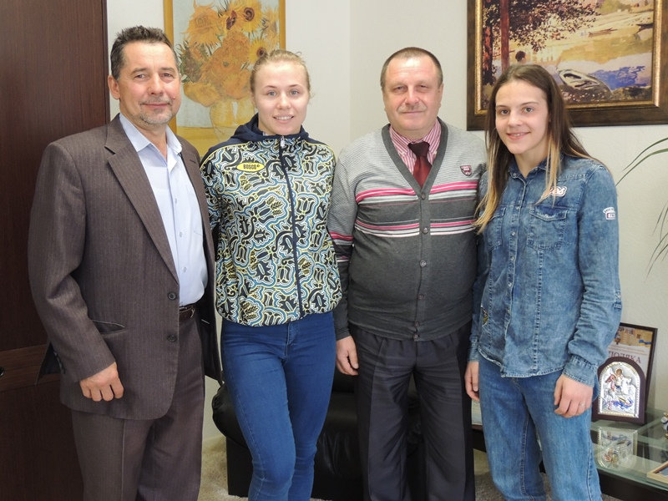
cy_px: 250
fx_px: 772
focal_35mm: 40
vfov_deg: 36.0
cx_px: 334
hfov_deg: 46.8
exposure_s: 1/20
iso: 400
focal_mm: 7.1
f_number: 3.3
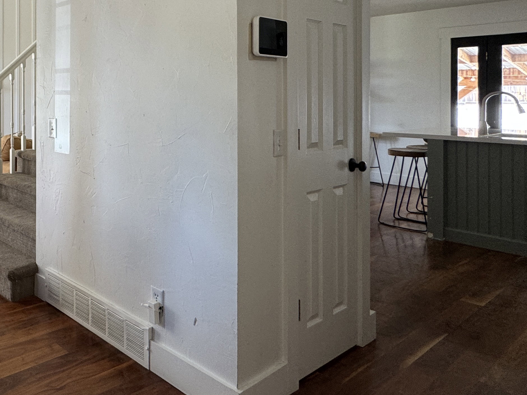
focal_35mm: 30
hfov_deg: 49.4
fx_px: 457
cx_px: 5
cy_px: 96
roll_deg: -0.4
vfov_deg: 45.1
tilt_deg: -1.1
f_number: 2.2
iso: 80
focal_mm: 2.22
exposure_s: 1/99
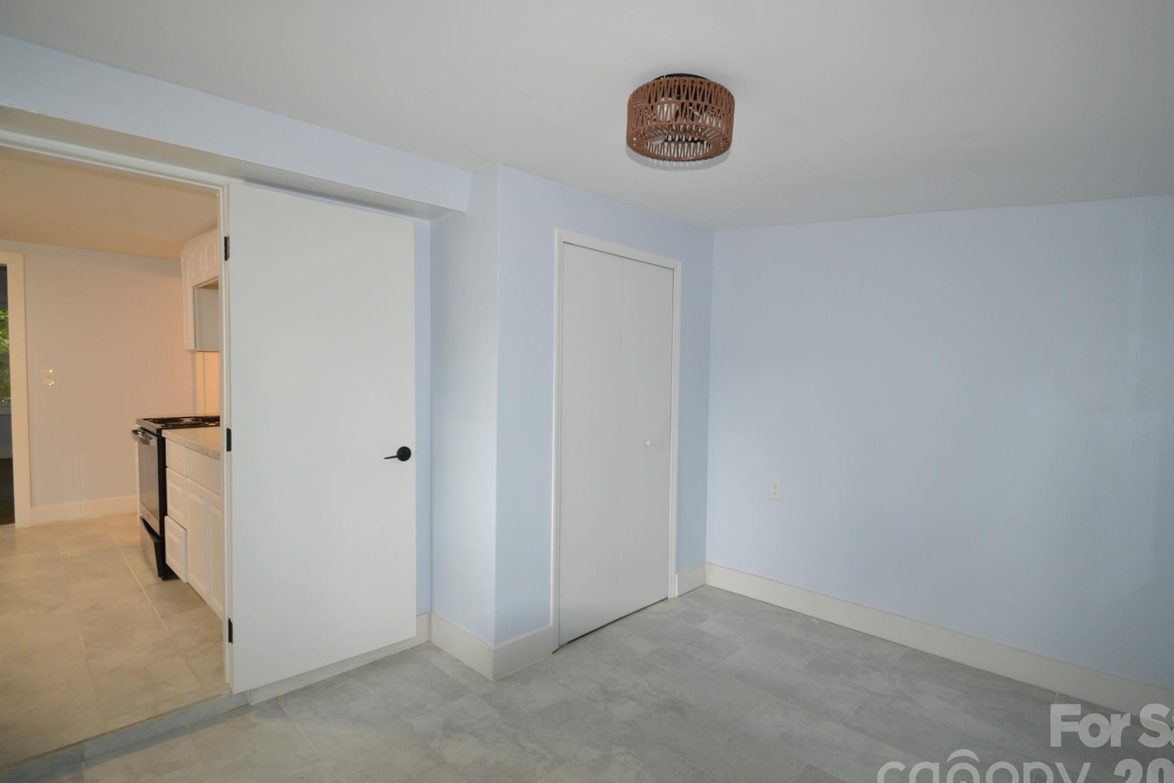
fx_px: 522
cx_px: 619
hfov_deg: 96.6
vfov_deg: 73.7
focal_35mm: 16
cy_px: 408
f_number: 3.5
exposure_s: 1/60
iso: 720
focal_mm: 10
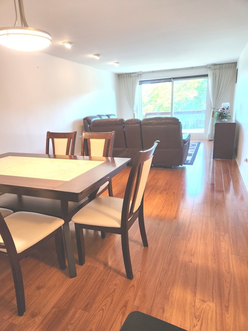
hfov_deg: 58.9
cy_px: 166
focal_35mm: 23
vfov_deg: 73.9
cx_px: 124
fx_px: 220
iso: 200
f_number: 1.8
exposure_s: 1/120
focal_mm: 5.4
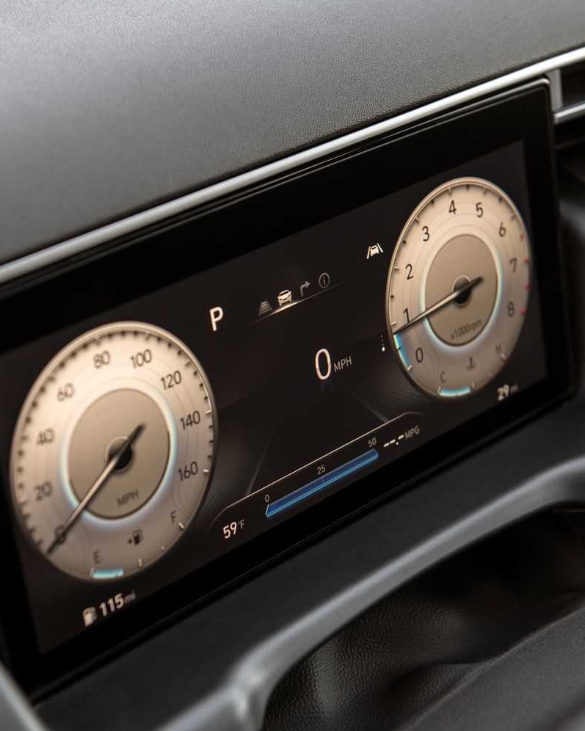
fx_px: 1774
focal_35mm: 82
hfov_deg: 18.7
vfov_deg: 23.3
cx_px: 249
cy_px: 366
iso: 200
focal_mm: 58
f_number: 4.5
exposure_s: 1/40
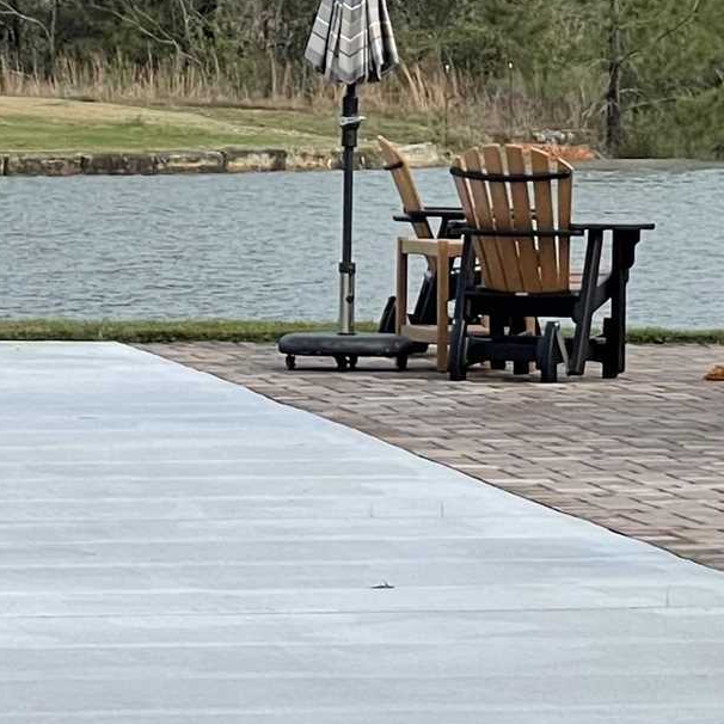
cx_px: 485
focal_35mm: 287
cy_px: 240
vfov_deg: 6.1
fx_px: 6791
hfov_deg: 6.1
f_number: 2.2
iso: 20
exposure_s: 1/951
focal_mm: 7.5
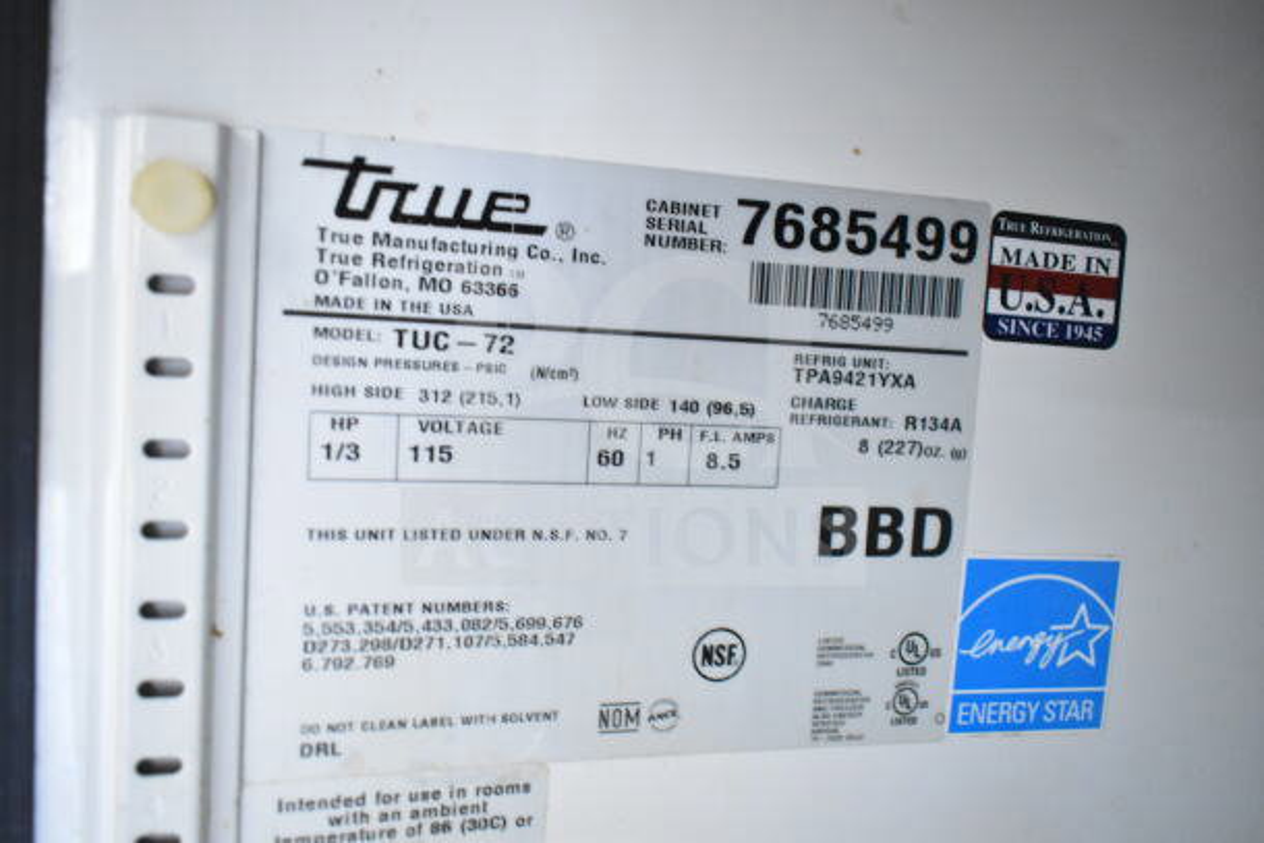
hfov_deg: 61.9
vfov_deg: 43.6
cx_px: 632
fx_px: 1054
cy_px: 422
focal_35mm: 30
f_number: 3.5
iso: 6400
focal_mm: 20
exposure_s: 1/30
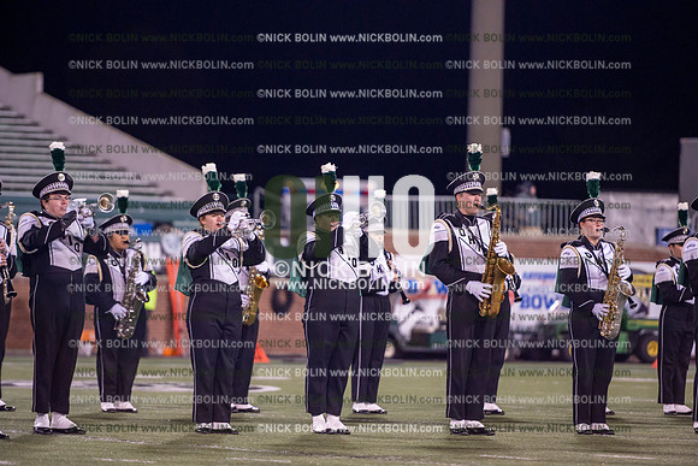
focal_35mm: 200
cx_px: 349
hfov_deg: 10.3
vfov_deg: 6.9
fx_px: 3879
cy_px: 233
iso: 2500
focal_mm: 200
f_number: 2.8
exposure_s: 1/1250
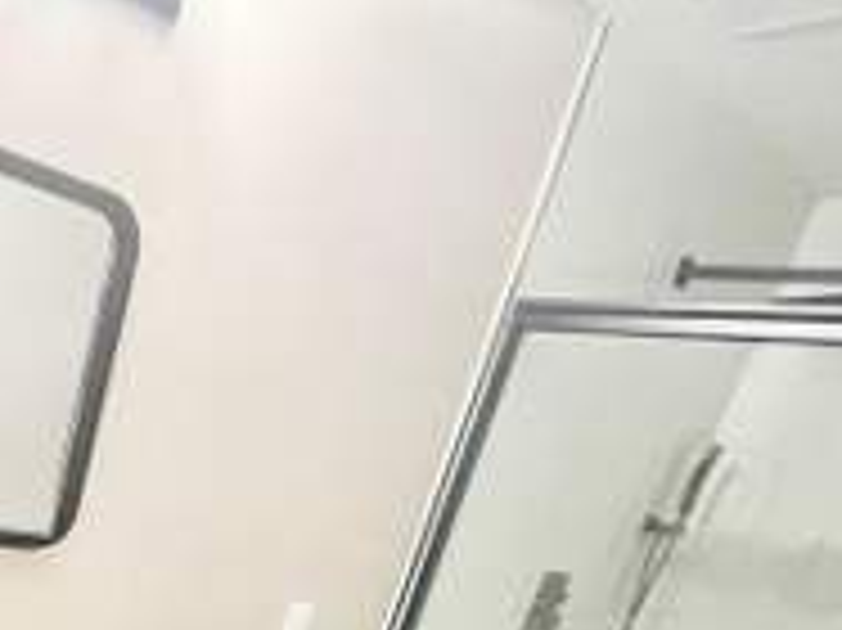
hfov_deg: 43.8
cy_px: 657
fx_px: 875
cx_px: -5
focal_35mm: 36
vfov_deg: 35.1
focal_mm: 2.22
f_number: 2.2
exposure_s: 1/60
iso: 1250
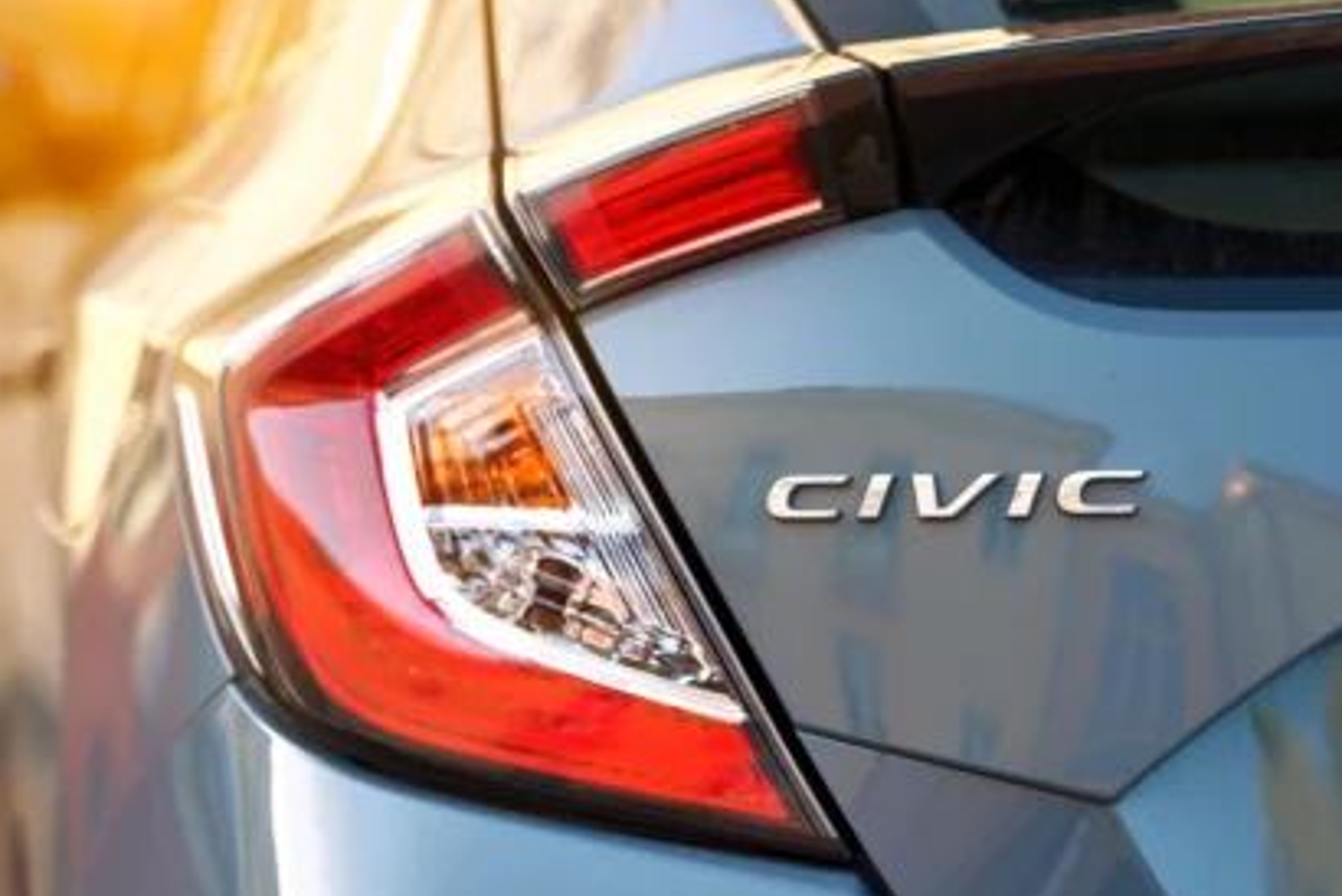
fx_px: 5521
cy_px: 412
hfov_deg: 13.9
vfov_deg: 9.3
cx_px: 699
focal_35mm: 148
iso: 250
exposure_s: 1/250
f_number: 3.2
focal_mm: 135
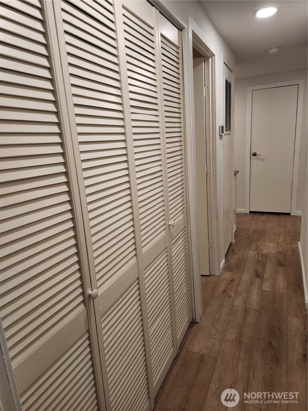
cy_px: 206
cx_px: 154
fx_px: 273
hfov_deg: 58.9
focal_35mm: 23
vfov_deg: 73.9
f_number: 1.8
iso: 160
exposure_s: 1/120
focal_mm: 6.4
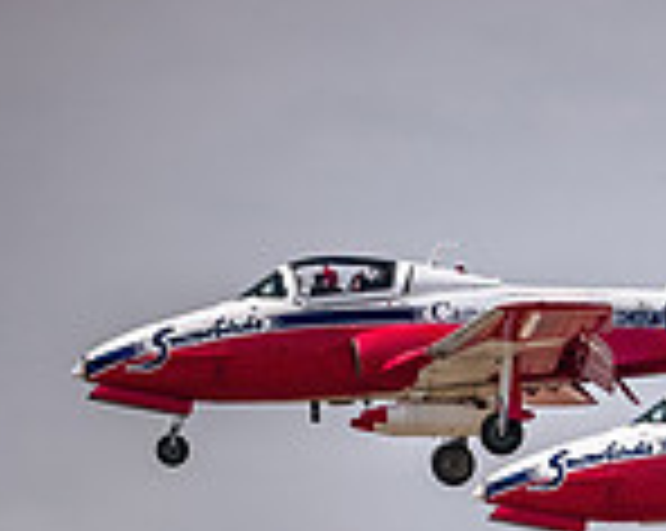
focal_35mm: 898
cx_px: 451
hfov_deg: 2.2
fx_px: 17677
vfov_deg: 1.7
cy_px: 938
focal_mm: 150
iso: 200
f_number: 6.3
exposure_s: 1/400
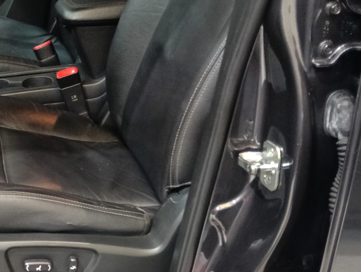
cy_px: 119
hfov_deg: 29.1
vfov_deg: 24.5
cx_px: -35
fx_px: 627
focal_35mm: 60
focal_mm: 3.98
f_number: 16
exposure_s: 1/14.3
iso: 1250
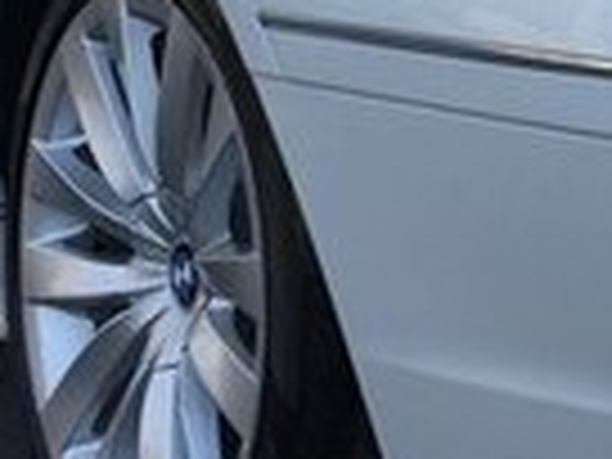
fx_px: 2493
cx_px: 756
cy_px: -304
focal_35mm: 141
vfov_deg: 10.1
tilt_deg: -0.4
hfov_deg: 13.6
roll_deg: -3.4
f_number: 2.2
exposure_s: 1/964
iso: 32
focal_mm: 4.15
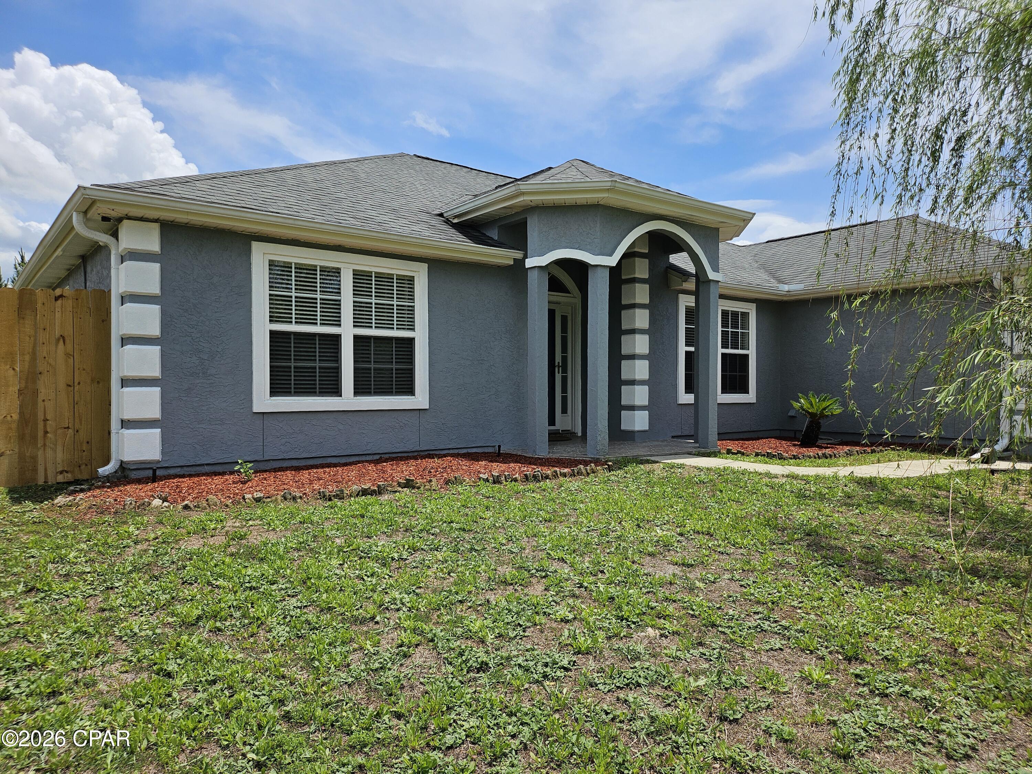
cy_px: 387
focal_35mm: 24
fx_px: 716
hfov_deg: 71.6
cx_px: 516
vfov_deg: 56.8
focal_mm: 5
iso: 50
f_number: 1.8
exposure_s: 1/5504
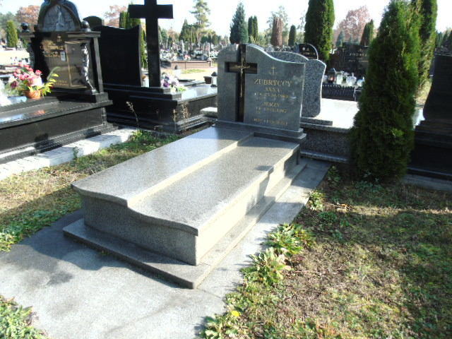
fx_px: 326
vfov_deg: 54.9
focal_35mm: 25
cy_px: 170
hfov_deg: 69.4
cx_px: 226
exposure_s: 1/250
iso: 80
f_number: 3.4
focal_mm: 4.4
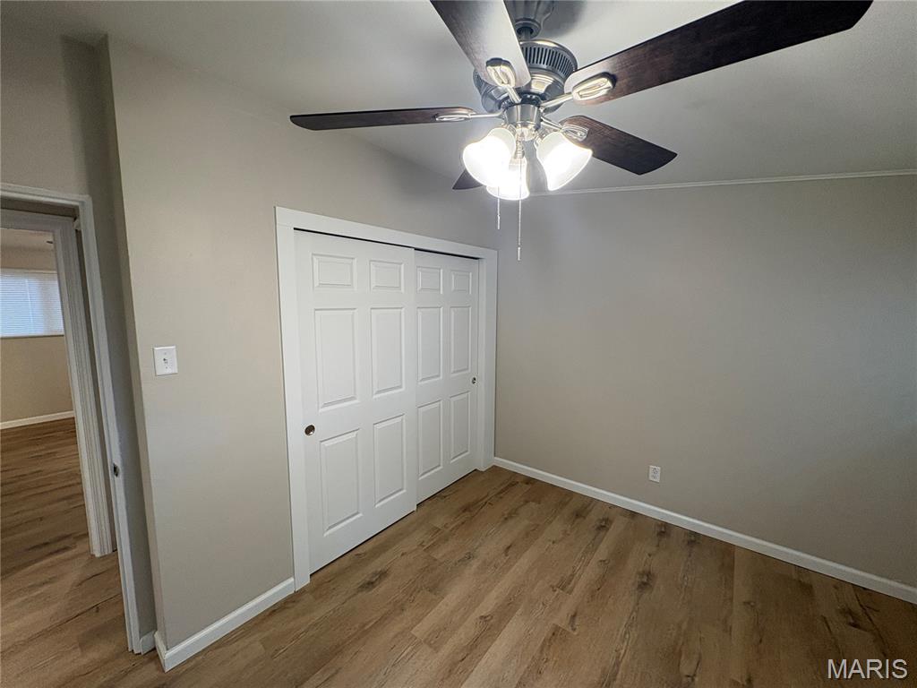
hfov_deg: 102.1
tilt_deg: -5.6
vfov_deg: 85.7
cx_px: 458
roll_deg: -0.7
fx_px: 371
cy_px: 344
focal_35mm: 14
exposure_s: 1/60
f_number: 2.2
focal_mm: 2.22
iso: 160
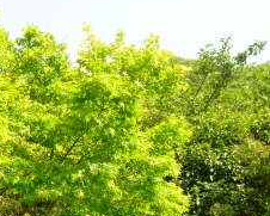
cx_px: 47
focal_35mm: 110
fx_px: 879
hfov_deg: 17.3
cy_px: 205
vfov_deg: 13.9
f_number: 3.5
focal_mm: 9
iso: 160
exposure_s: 1/320
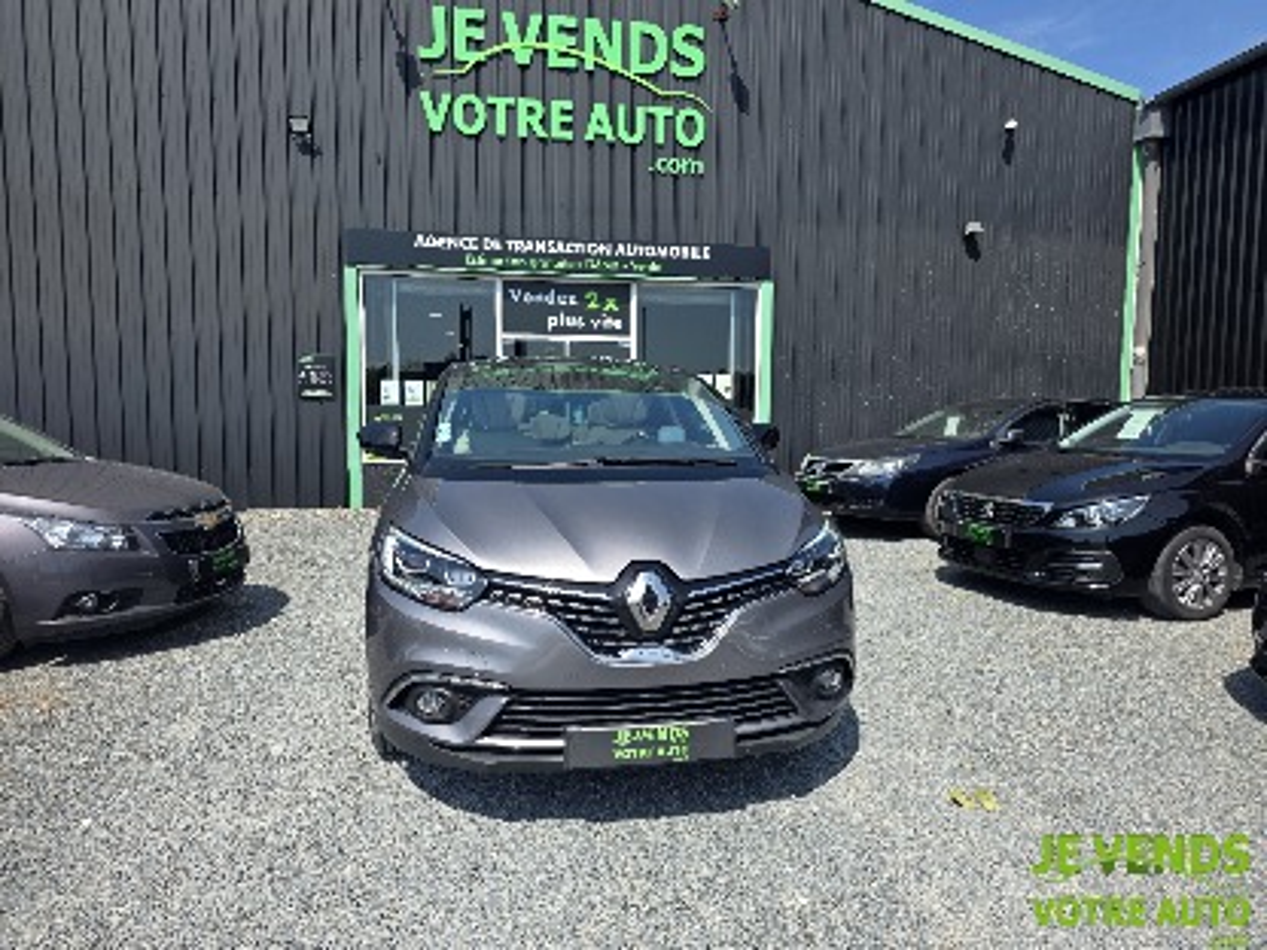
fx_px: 842
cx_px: 634
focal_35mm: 23
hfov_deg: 73.9
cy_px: 475
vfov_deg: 58.9
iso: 80
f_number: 1.7
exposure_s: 1/4889
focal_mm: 6.25
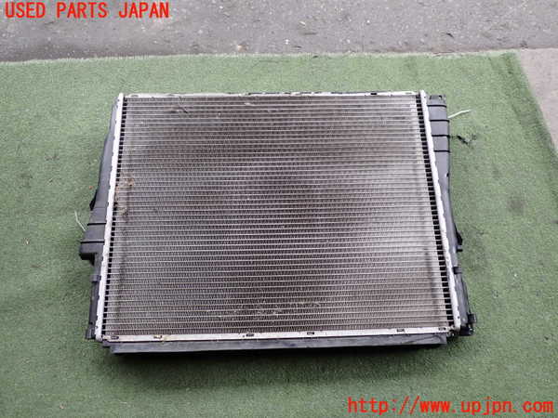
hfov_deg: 60.0
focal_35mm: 30
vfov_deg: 46.8
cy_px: 209
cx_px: 279
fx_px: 484
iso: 100
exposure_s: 1/125
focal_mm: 5.4
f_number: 2.3
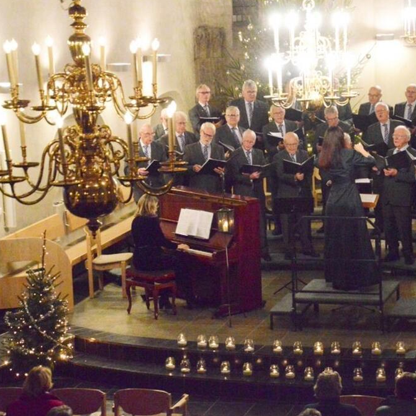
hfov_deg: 15.5
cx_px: 303
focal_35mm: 112
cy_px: 208
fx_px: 1523
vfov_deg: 15.6
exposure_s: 1/100
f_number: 5
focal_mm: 58
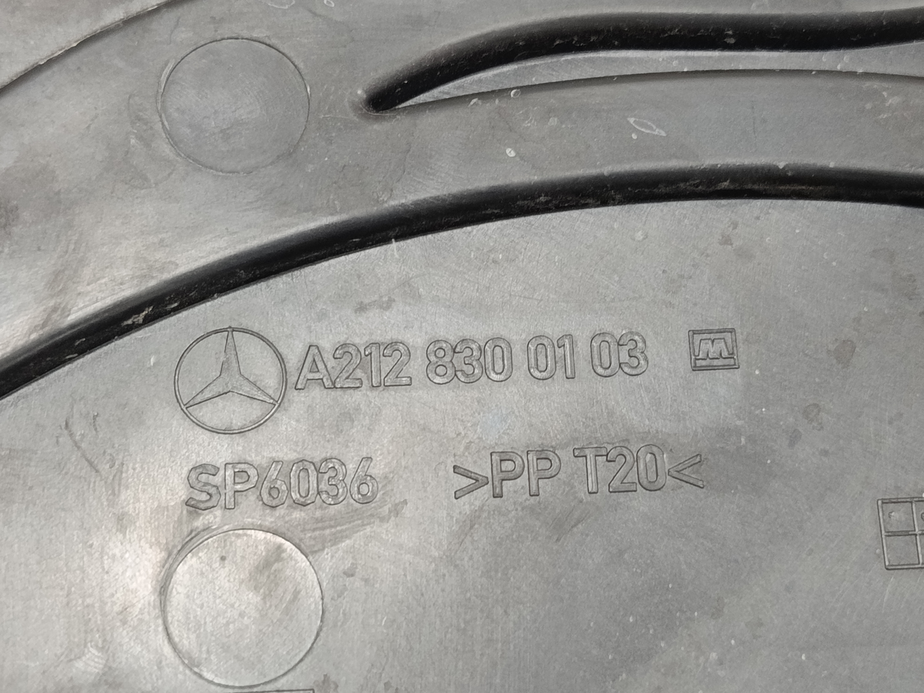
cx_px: 462
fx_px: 1682
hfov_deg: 30.7
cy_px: 346
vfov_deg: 23.3
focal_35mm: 63
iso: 1137
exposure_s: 1/25
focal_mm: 5.24
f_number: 1.7
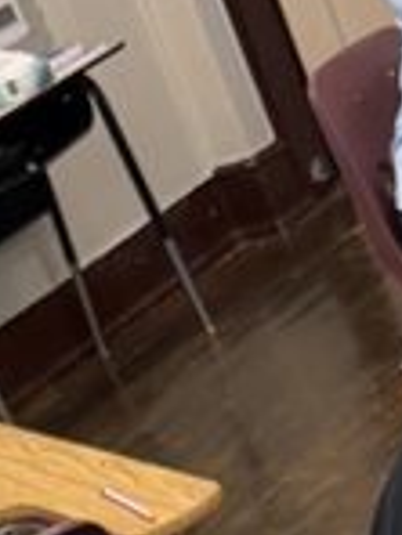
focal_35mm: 166
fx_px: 2570
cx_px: 279
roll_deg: +25.9
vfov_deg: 10.3
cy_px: 1291
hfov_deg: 8.9
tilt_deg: -30.1
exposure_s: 1/62
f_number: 1.78
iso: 160
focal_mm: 6.76
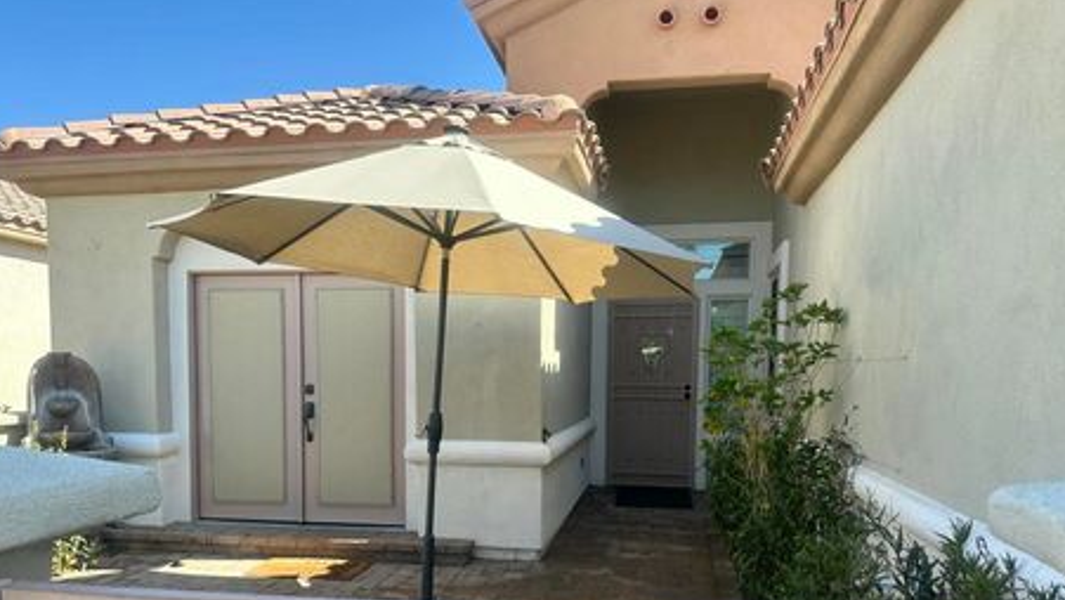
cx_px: 508
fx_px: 819
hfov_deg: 66.0
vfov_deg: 39.4
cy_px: 429
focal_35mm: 29
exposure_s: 1/1289
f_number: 1.78
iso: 80
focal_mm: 6.86
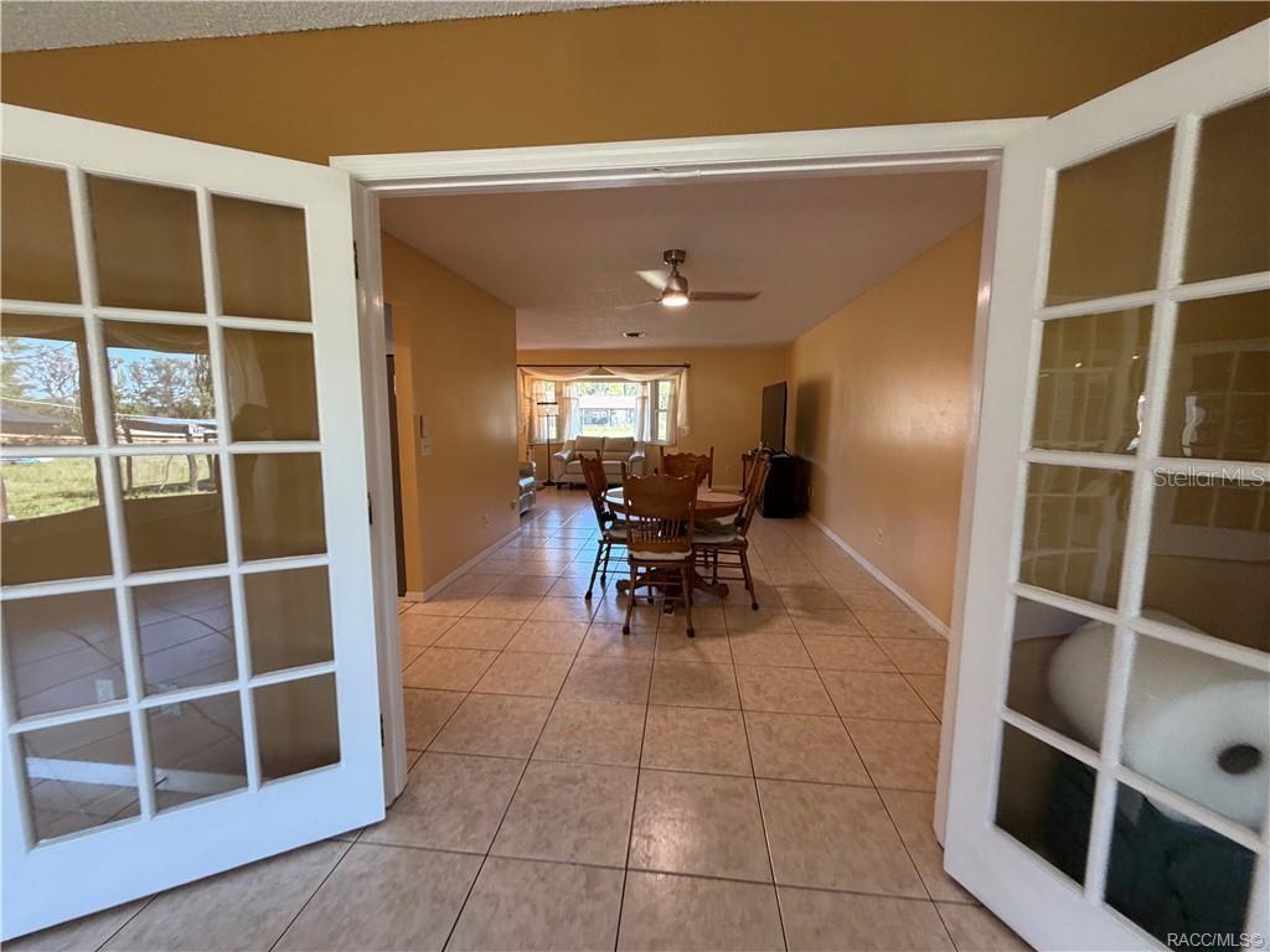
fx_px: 514
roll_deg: -0.2
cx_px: 635
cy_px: 476
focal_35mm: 14
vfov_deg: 85.7
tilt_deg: -6.6
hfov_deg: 102.1
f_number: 2.2
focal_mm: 2.22
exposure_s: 1/60
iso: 200
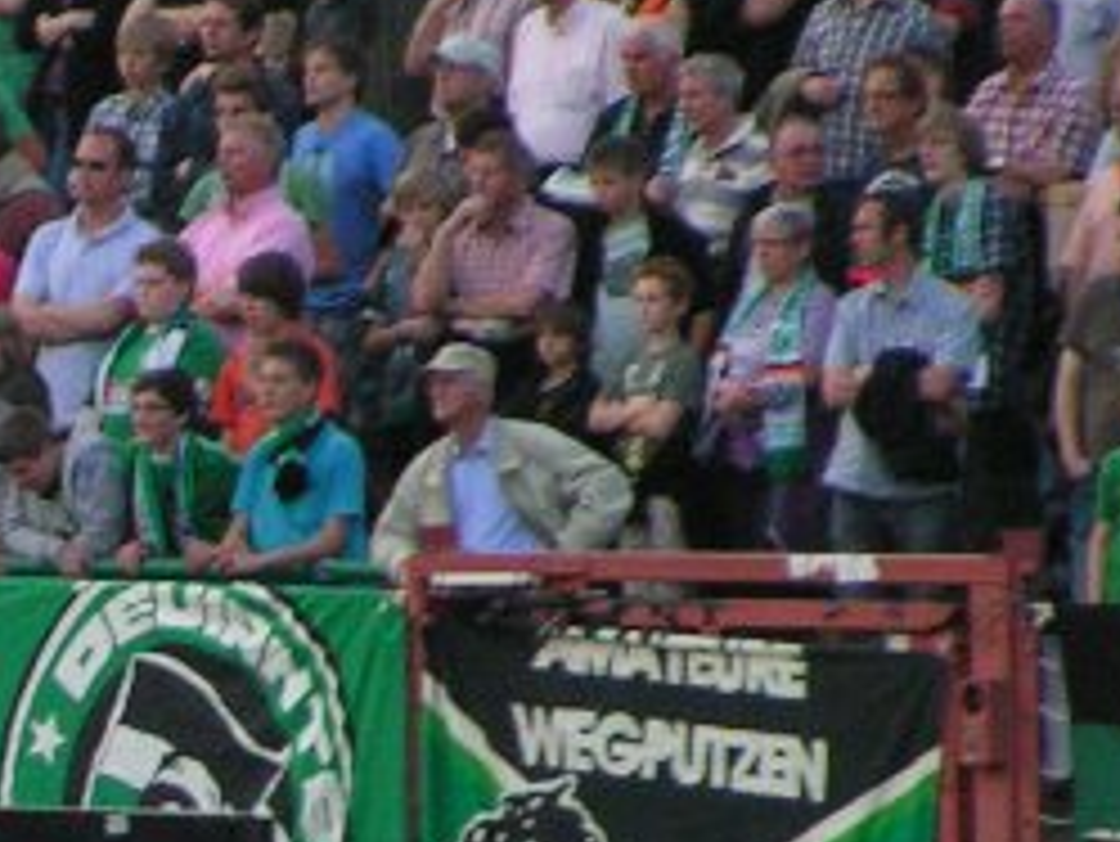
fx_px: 26932
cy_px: 851
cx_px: -616
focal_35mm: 832
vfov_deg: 1.8
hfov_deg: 2.4
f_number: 3.5
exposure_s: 1/160
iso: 200
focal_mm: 39.6
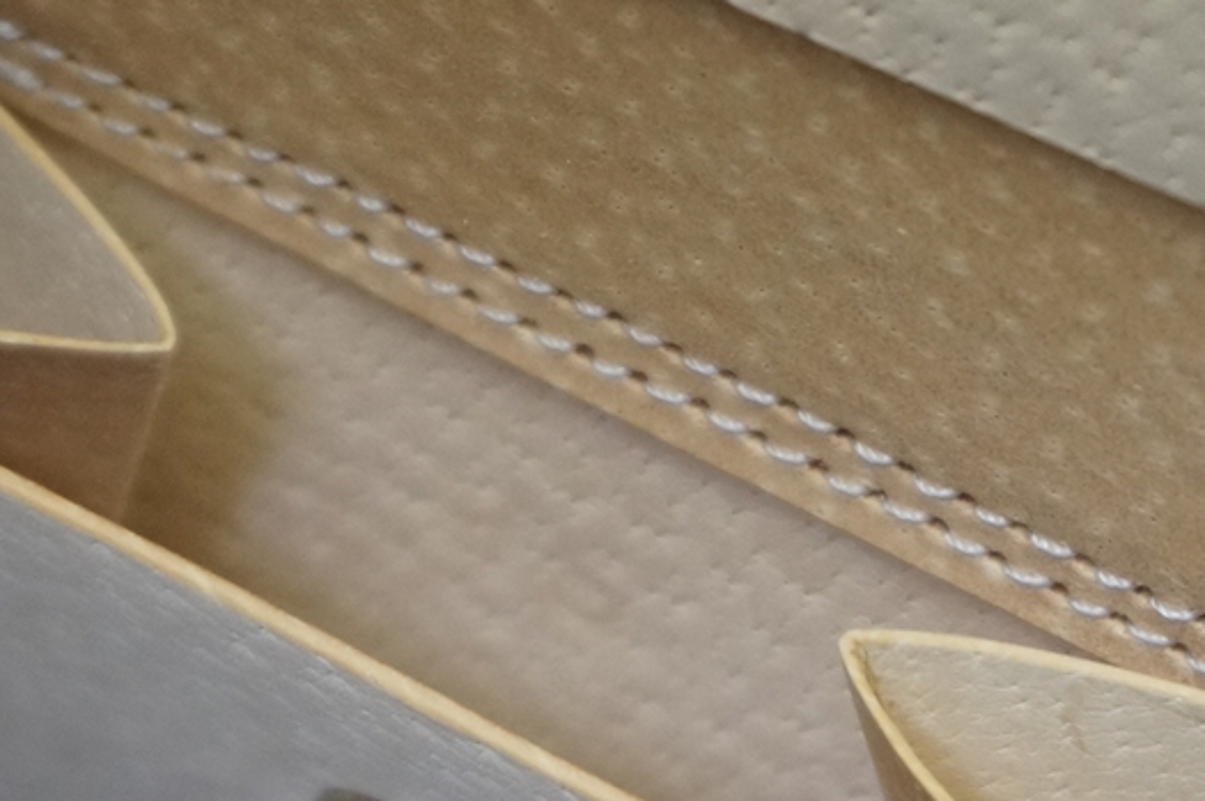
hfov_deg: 13.3
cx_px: 689
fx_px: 5155
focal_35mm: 154
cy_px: 411
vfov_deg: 8.9
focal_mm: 45
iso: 1600
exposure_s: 1/160
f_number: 5.6
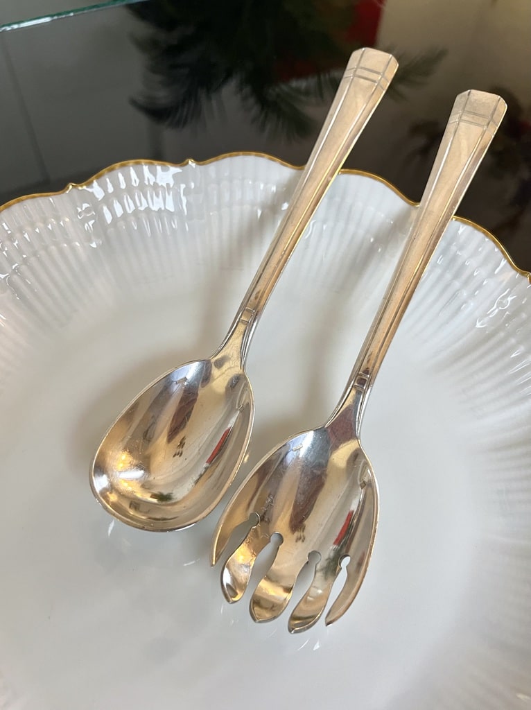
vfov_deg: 67.4
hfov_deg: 53.0
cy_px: 355
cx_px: 266
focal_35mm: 26
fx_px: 533
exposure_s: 1/50
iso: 250
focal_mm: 5.7
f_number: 1.5
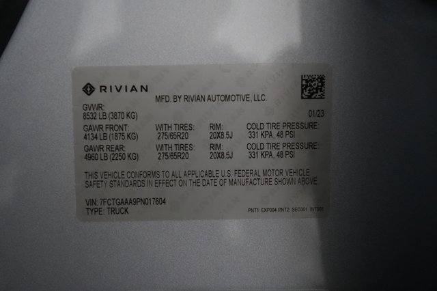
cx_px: 218
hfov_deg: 69.4
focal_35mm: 26
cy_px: 146
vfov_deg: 49.5
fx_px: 315
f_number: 2.8
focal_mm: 26
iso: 6400
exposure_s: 1/160
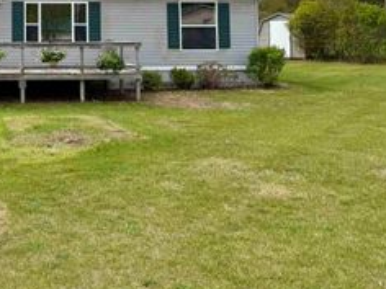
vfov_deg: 25.1
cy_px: -9
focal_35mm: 55
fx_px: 613
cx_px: 5
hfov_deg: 32.3
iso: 50
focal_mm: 5.96
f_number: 1.6
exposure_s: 1/4608
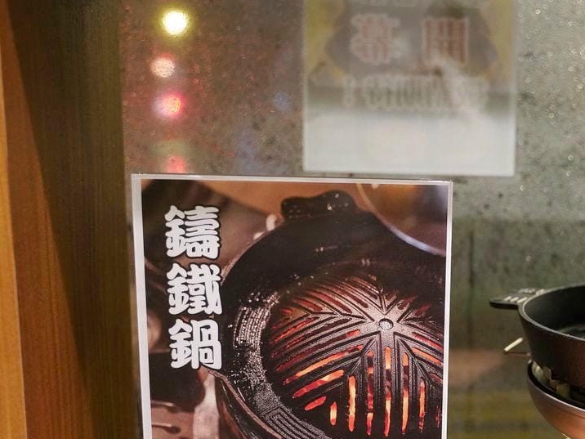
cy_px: 315
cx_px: 489
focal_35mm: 58
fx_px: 980
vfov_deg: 25.0
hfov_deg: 32.1
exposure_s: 1/160
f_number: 2.8
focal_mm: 36
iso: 6400
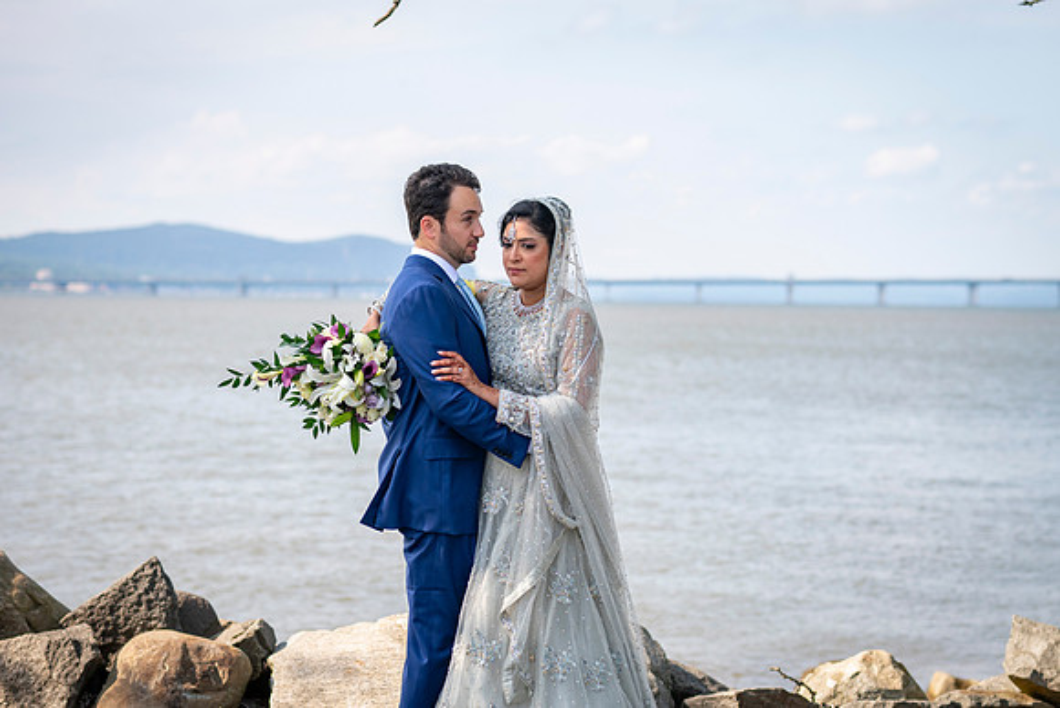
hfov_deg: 22.3
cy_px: 341
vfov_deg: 15.0
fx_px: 2686
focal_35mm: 91
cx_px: 542
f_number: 4
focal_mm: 85
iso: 640
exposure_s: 1/3200
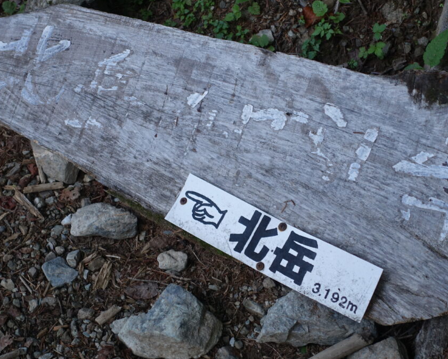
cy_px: 181
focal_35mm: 80
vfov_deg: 19.2
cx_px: 251
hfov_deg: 23.8
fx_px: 1061
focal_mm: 25.7
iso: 320
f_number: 2.8
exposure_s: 1/80
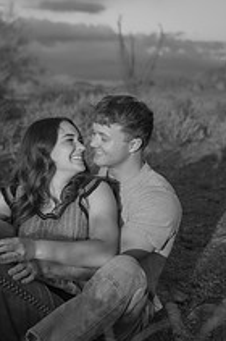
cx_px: -6
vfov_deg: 25.1
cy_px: 152
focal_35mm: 81
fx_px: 765
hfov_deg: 16.4
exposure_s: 1/800
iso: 400
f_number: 2.8
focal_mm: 38
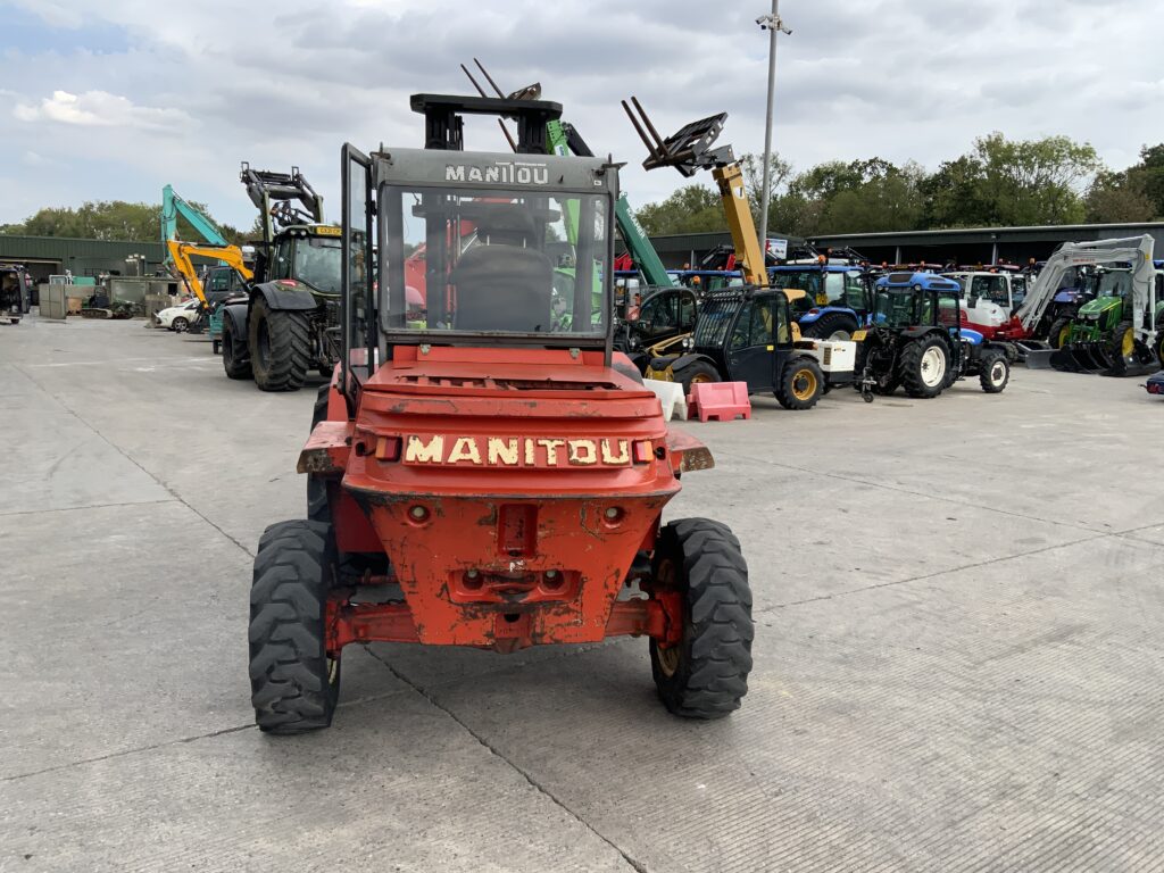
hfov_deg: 61.7
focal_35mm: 29
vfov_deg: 48.2
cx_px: 582
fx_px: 975
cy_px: 436
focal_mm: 3
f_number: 1.8
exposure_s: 1/1055
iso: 16
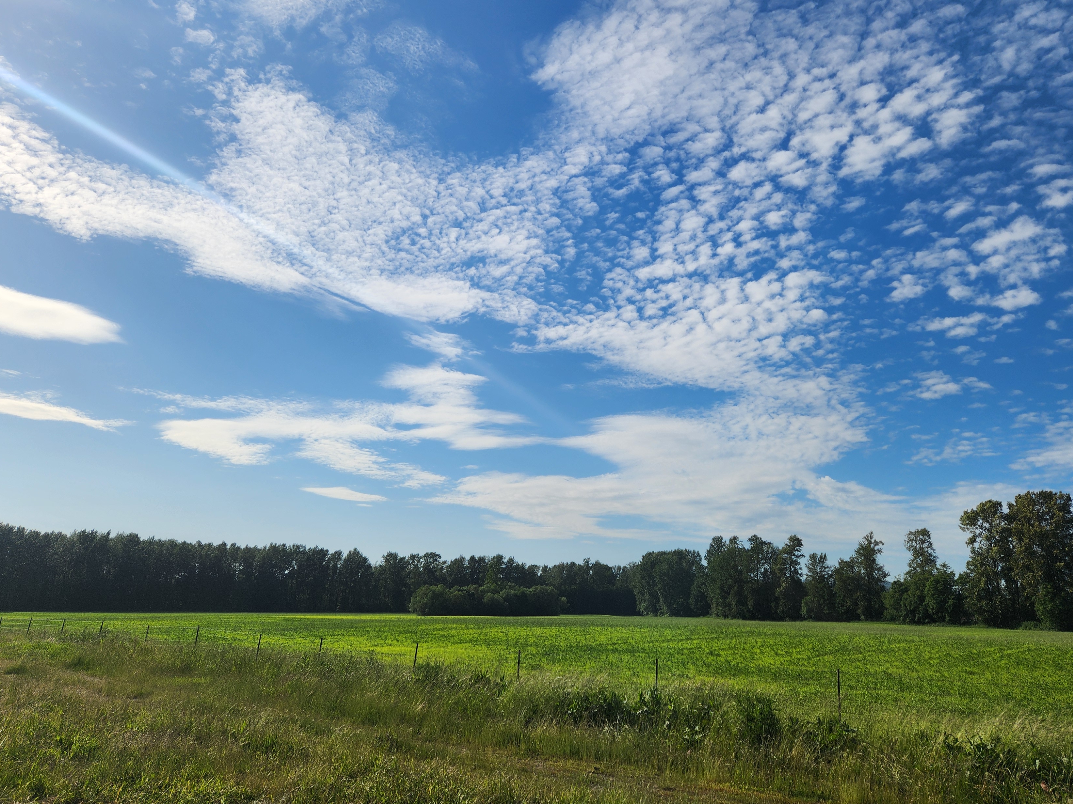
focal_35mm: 28
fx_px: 868
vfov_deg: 49.4
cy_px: 317
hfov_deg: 63.4
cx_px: 572
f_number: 1.8
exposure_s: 1/4153
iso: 20
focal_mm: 5.4
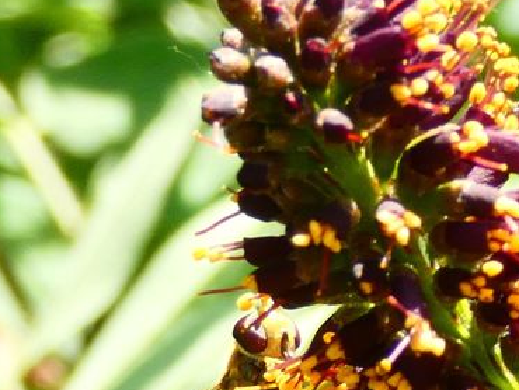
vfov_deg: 6.6
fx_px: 3391
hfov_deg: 8.7
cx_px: 586
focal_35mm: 226
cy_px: 254
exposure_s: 1/80
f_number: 4.8
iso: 100
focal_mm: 17.5
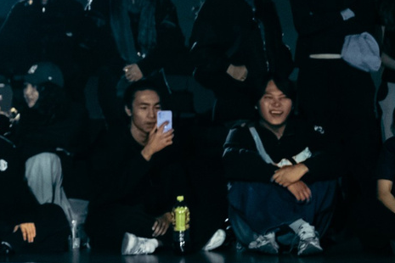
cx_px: -242
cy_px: 2
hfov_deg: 14.3
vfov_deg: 10.3
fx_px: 1448
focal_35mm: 132
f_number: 2.8
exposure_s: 1/800
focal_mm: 24
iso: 3200
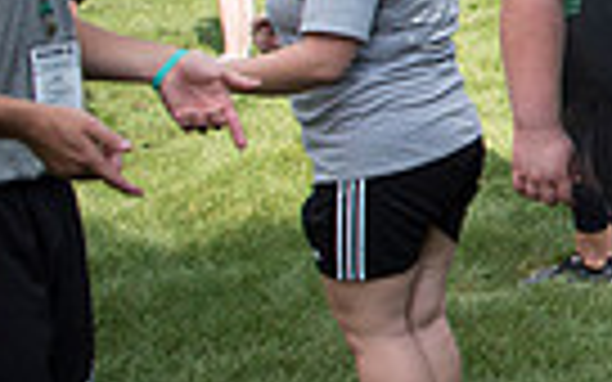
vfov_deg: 12.4
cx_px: 1242
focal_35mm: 104
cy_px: -34
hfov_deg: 15.6
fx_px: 1735
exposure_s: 1/2000
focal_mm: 24
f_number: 2.8
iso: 200
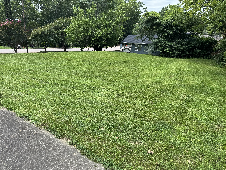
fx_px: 157
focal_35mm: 24
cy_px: 85
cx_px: 113
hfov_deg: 71.6
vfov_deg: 56.8
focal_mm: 6.76
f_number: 1.78
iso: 80
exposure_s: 1/1131
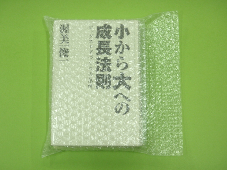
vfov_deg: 25.7
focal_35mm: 57
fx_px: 374
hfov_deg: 33.8
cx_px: 114
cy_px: 85
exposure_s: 1/8
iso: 200
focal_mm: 10.34
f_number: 4.5
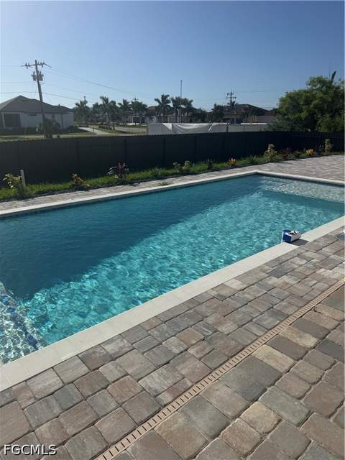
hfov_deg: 56.8
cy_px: 230
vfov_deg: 71.6
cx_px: 172
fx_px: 319
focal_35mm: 24
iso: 80
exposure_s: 1/11905
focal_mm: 6.76
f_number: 1.78
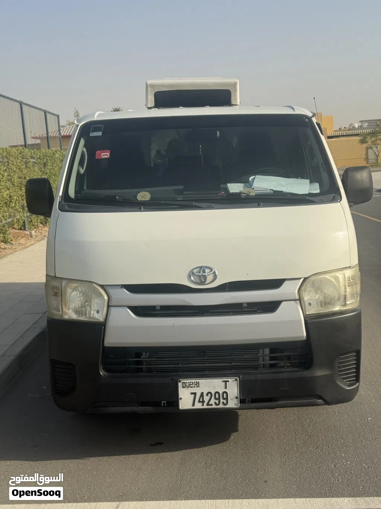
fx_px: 704
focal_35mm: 48
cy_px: 254
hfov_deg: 30.3
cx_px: 190
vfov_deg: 39.7
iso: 64
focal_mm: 6.76
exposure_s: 1/4310
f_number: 1.78
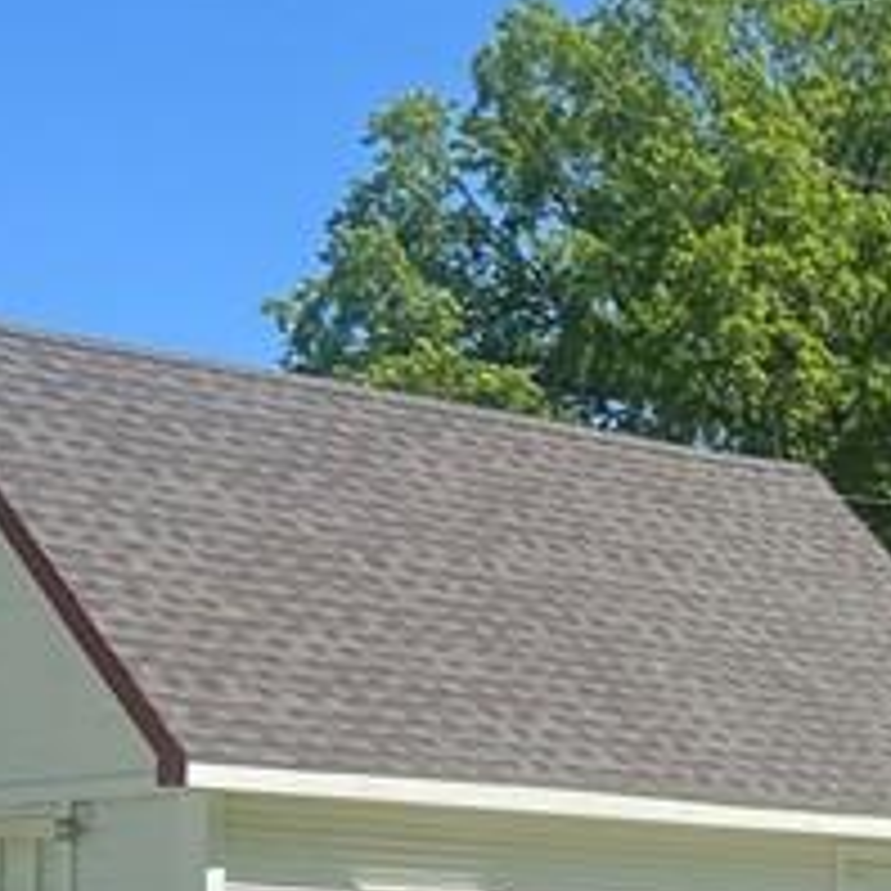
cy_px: 981
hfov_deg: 13.9
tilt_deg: +0.8
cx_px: 1269
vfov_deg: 14.3
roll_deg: -0.2
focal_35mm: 119
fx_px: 3465
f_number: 1.5
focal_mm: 5.7
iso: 50
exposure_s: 1/2762
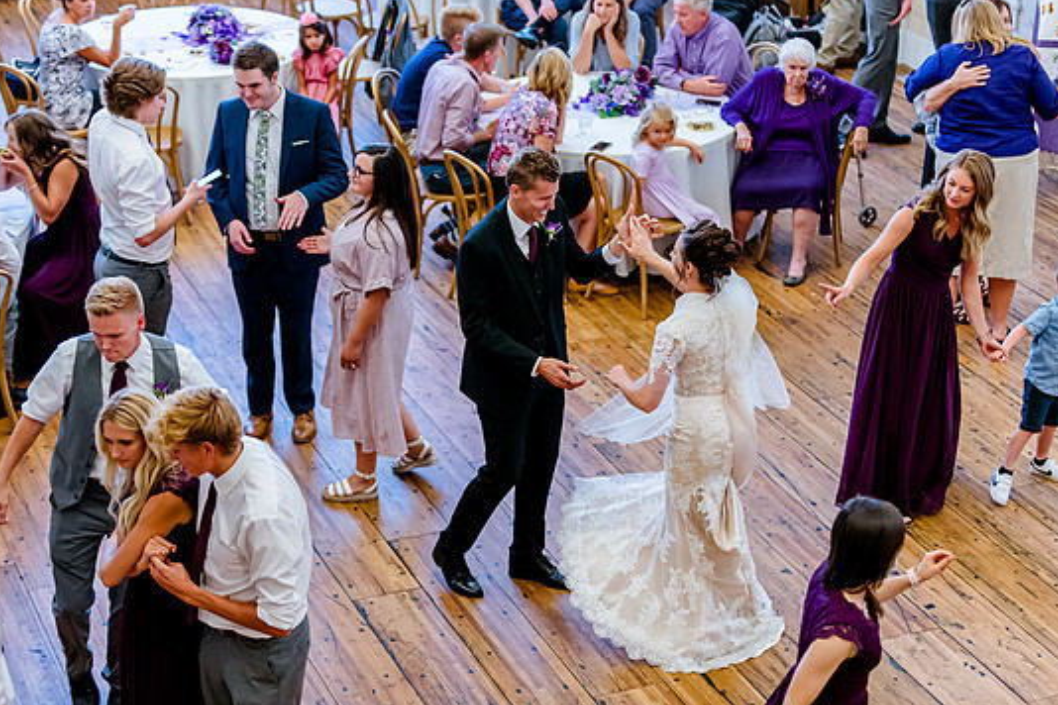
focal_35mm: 76
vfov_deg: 17.9
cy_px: 343
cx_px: 567
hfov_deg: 26.6
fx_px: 2233
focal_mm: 70
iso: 2500
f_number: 2.8
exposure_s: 1/640
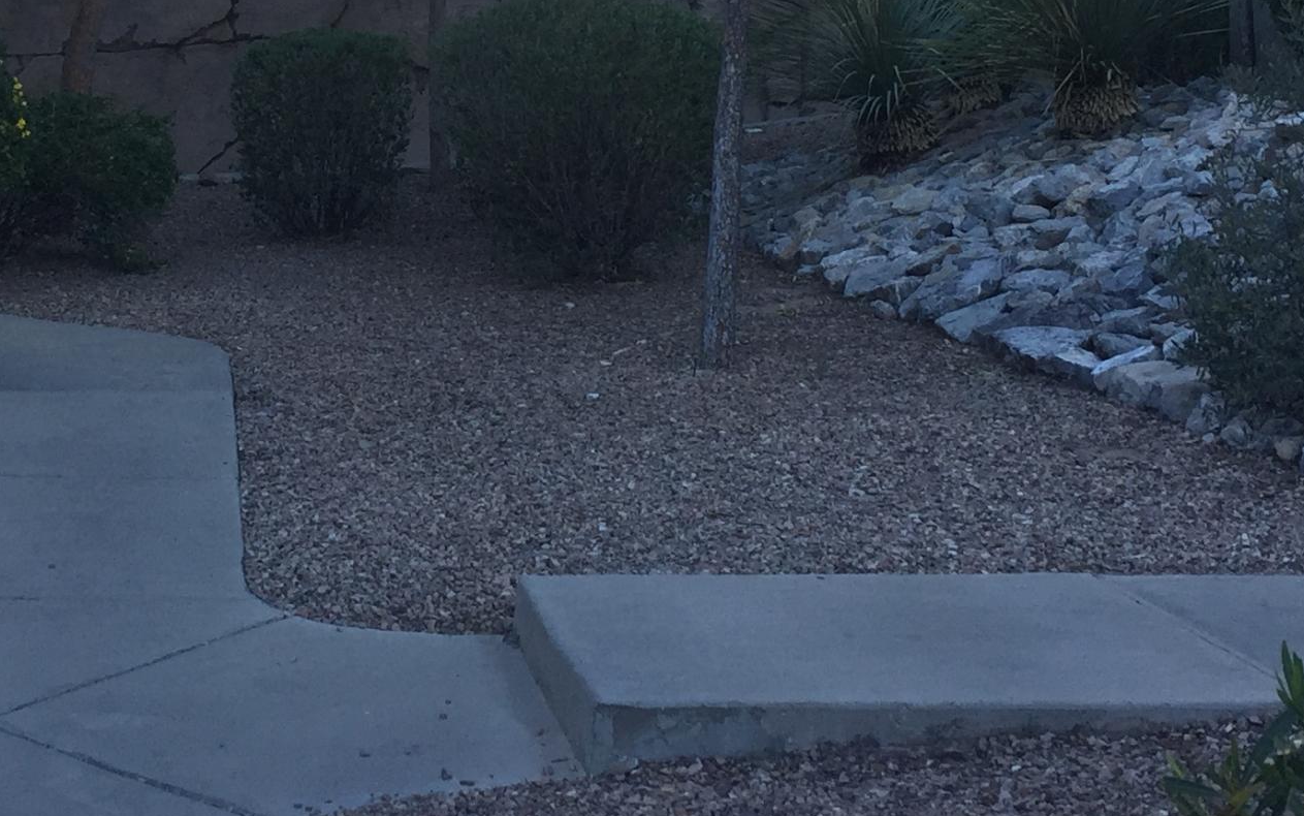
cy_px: -99
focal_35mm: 73
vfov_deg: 17.2
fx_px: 2595
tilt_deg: +3.8
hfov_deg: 28.0
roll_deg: +0.1
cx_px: 423
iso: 32
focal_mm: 4.15
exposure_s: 1/257
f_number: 2.2
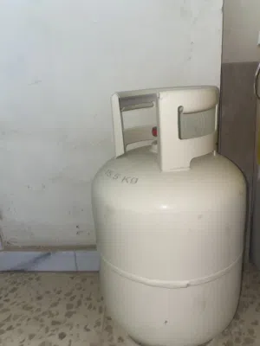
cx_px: 130
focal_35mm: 26
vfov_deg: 67.3
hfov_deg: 53.1
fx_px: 260
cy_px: 173
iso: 50
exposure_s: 1/9
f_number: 1.8
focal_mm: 4.25
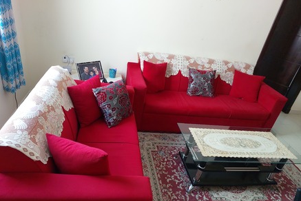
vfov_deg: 51.2
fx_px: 209
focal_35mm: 25
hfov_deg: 71.5
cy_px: 115
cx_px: 146
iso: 200
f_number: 1.8
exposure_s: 1/50
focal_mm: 5.06
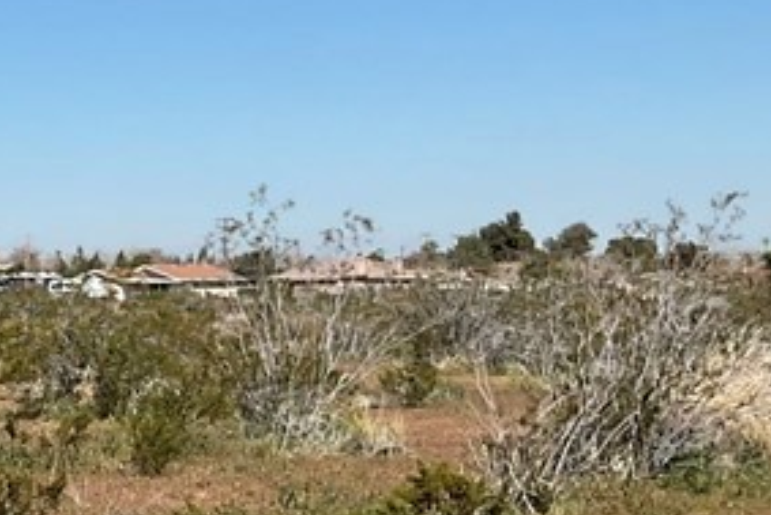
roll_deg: -0.4
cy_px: 529
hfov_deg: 16.1
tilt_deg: -7.7
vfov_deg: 12.4
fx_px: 2336
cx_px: -580
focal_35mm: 109
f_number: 1.8
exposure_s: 1/2667
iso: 16
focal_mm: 3
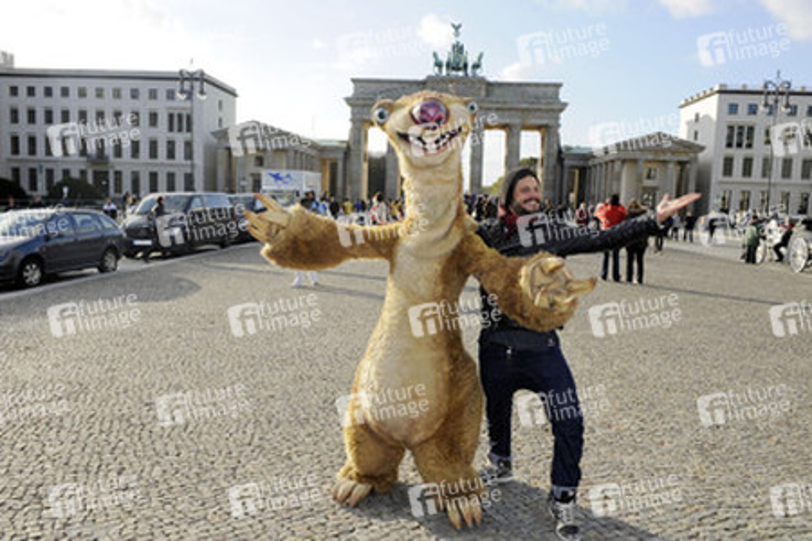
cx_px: 406
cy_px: 270
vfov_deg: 41.1
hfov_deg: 58.7
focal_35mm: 32
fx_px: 722
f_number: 11
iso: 500
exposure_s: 1/320
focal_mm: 32
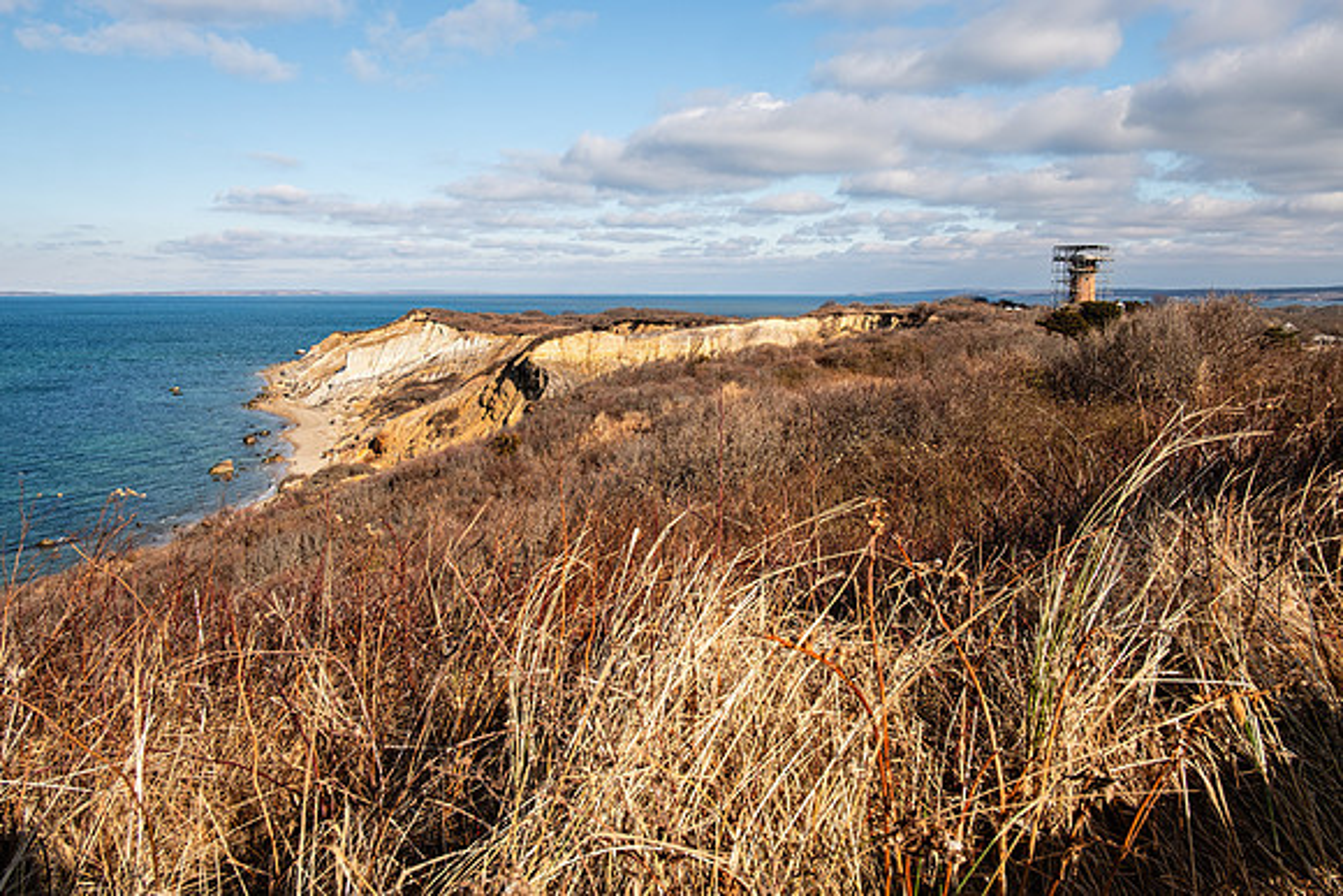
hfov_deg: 67.4
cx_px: 672
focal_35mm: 27
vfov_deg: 48.0
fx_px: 1007
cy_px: 448
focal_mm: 18
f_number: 11
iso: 200
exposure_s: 1/125
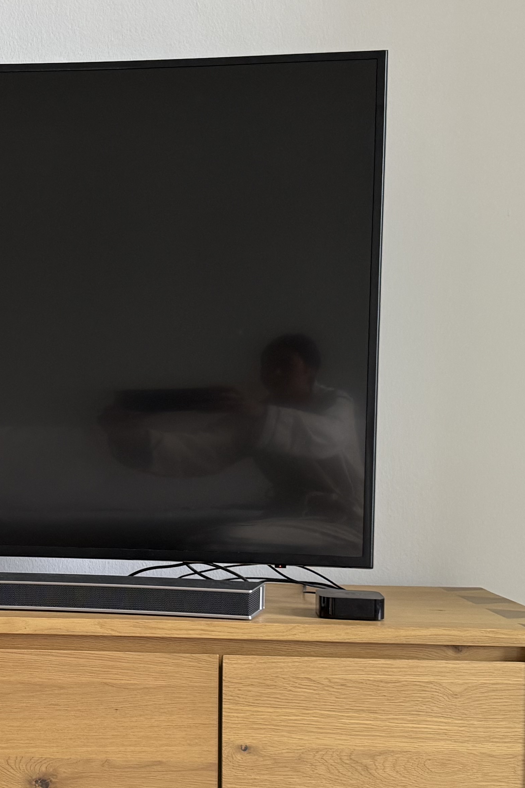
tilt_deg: -2.0
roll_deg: -0.4
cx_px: -69
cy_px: 446
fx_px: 1334
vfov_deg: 32.8
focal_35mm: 61
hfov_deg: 21.0
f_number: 1.78
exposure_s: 1/108
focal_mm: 6.76
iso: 200
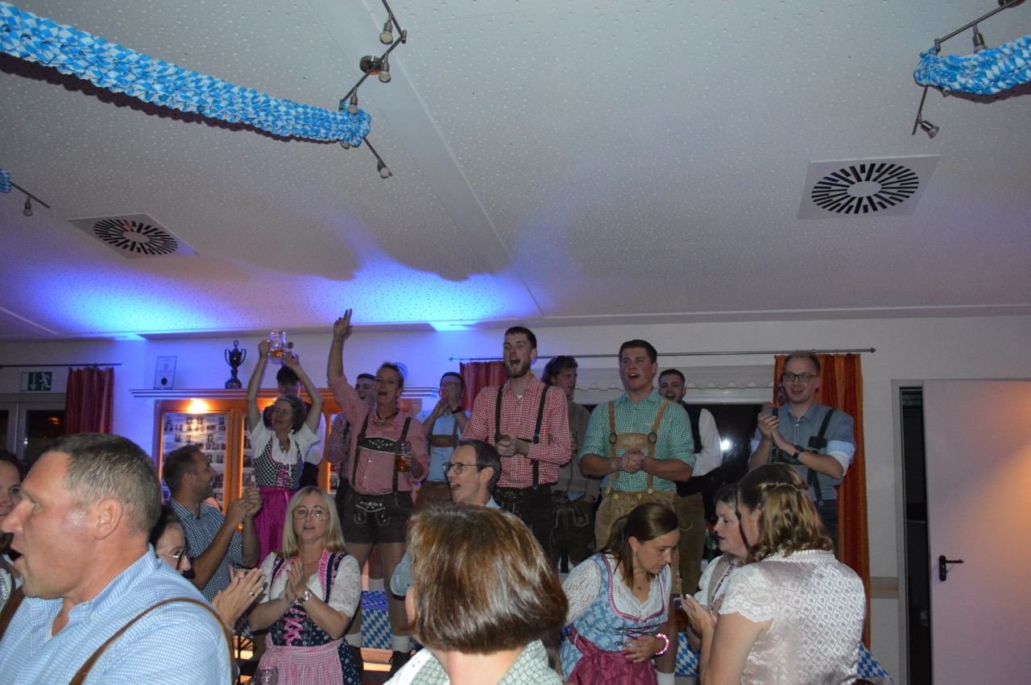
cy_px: 342
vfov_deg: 47.8
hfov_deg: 67.4
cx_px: 516
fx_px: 773
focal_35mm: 27
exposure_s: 1/60
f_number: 3.5
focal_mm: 18
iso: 3200
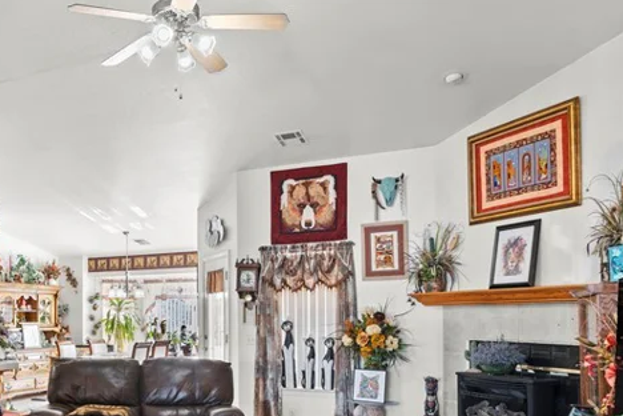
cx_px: 172
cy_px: 310
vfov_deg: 37.0
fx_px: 606
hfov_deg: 52.5
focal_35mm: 35
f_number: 9
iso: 160
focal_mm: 16
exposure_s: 4
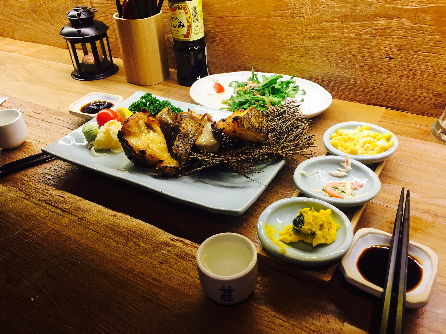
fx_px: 374
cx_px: 223
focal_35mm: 29
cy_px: 167
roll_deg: +3.4
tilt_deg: -33.3
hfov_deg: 61.7
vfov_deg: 48.2
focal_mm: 4.15
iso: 32
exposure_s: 1/30
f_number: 2.2
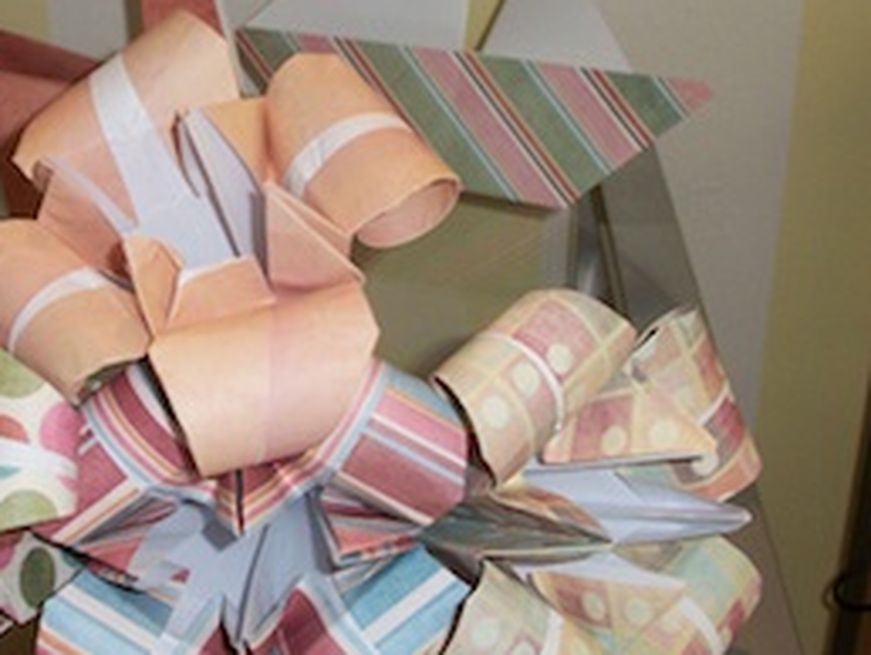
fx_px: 1637
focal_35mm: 65
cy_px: 277
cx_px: 223
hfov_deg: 29.4
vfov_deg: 22.6
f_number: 3.1
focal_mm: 6.3
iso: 160
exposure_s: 1/30
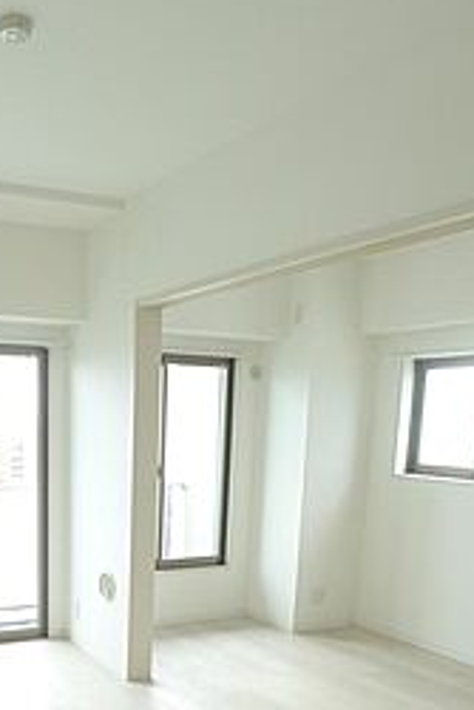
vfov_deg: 40.0
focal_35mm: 46
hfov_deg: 28.6
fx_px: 907
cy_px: 619
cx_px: 94
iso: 80
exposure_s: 1/60
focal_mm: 5.1
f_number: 2
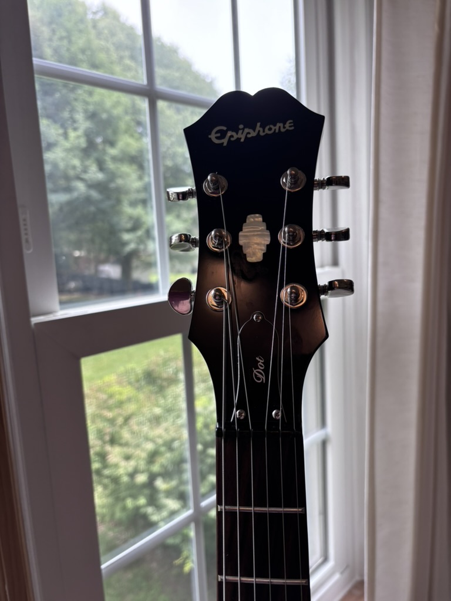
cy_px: 300
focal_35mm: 26
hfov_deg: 53.1
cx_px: 226
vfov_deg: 67.3
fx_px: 452
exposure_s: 1/187
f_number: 1.6
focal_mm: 5.96
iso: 40
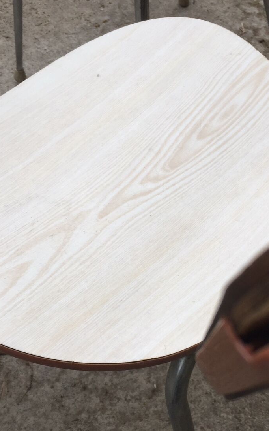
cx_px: 177
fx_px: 539
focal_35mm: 46
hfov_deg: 27.8
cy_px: 251
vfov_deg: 43.3
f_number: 2.2
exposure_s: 1/269
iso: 32
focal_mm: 4.15
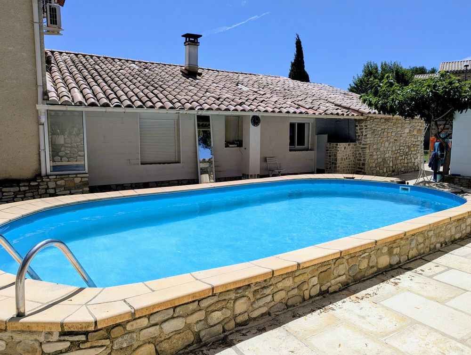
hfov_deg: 71.5
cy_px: 178
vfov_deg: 56.9
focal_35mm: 24
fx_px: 327
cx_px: 236
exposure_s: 1/3650
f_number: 1.85
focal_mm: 6.81
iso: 50
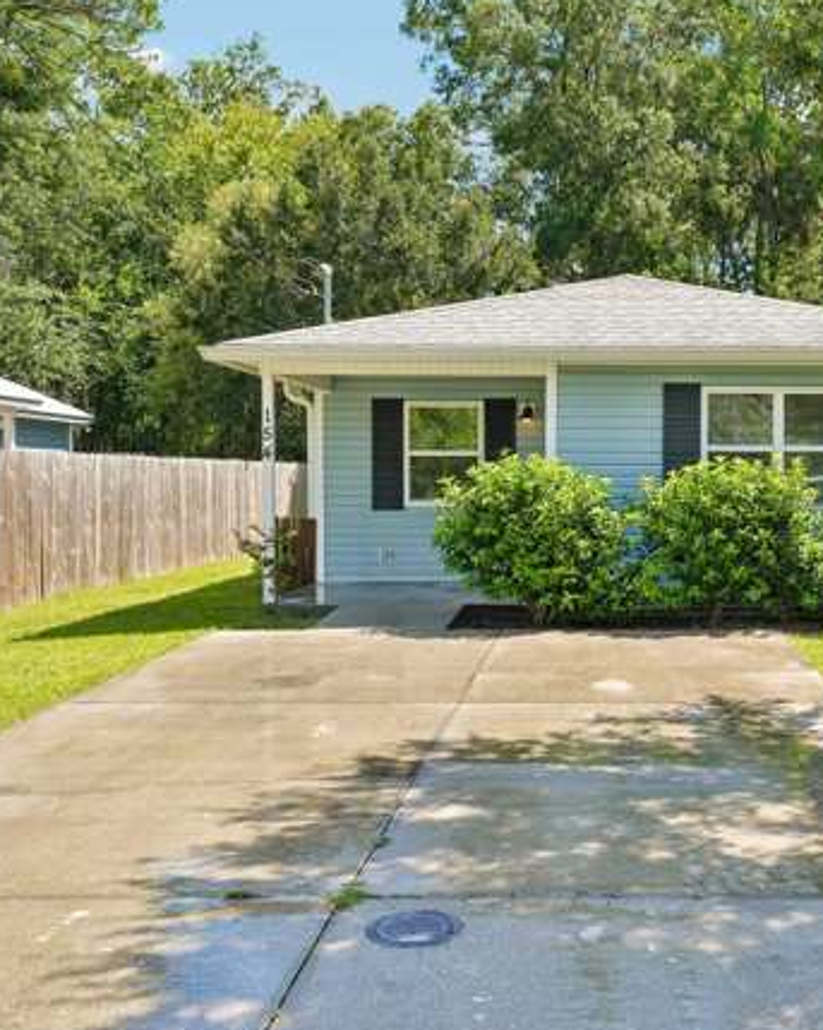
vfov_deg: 43.8
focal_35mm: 42
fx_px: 1279
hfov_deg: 34.8
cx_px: 626
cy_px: 475
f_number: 10
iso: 400
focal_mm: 24
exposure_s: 1/125
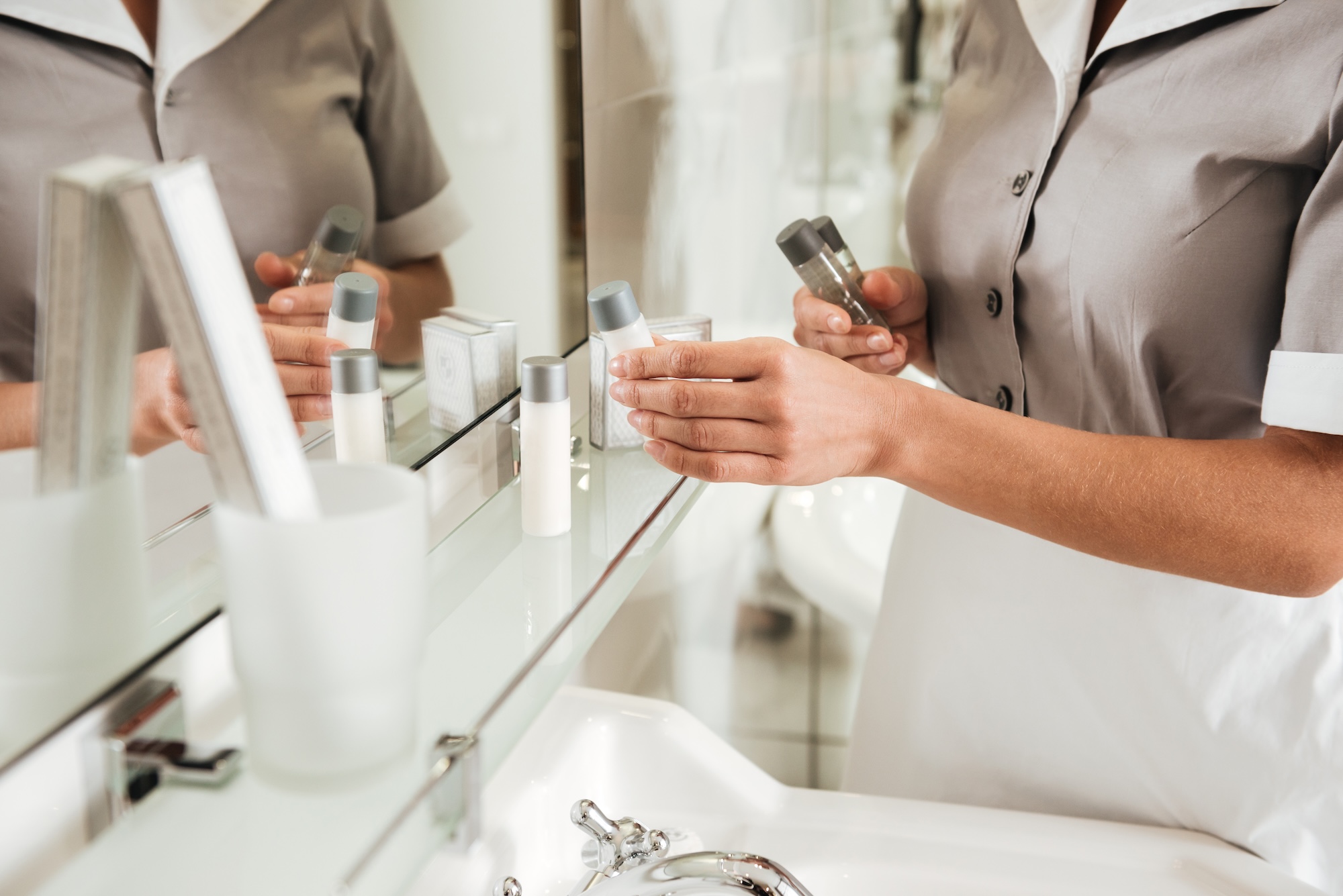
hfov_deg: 41.1
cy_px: 448
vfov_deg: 28.1
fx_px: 1791
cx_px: 672
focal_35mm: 48
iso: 640
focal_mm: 48
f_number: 4
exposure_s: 1/160
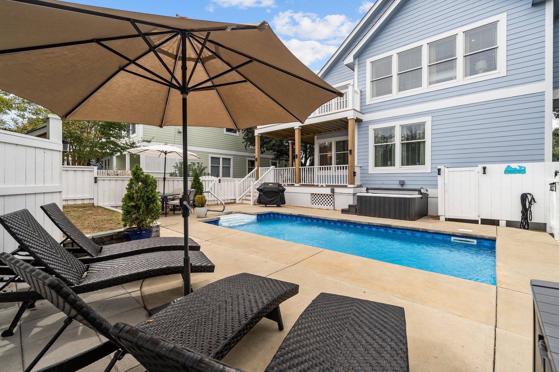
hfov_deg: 100.4
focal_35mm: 15
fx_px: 233
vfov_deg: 77.3
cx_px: 280
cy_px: 186
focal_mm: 10
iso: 100
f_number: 8
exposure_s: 1/200
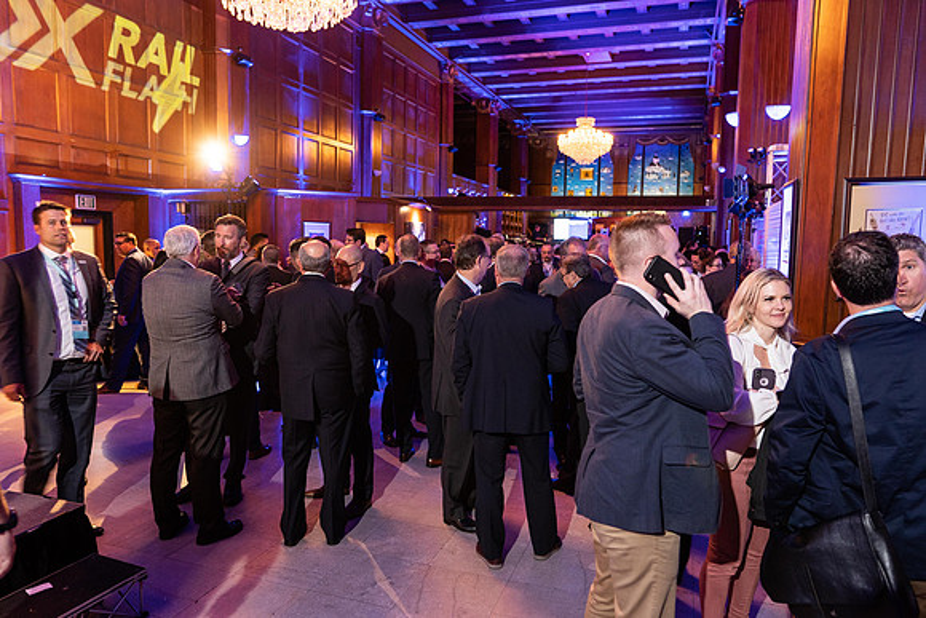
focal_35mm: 24
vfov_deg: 53.2
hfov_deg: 73.7
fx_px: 617
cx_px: 463
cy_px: 309
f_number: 2.8
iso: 1250
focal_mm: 24
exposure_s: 1/25
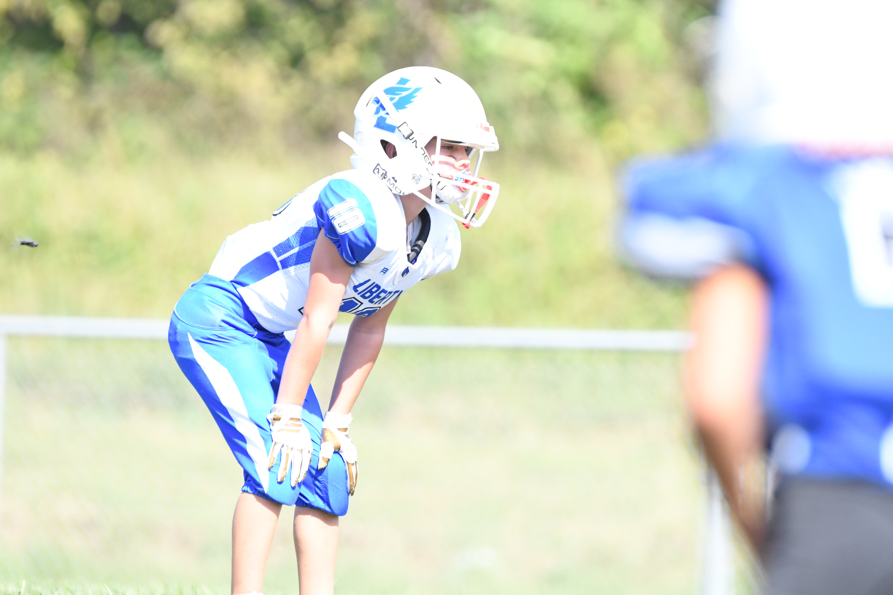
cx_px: 442
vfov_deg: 2.0
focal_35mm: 705
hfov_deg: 2.9
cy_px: 293
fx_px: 17486
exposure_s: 1/2000
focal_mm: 460
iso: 2000
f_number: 7.1
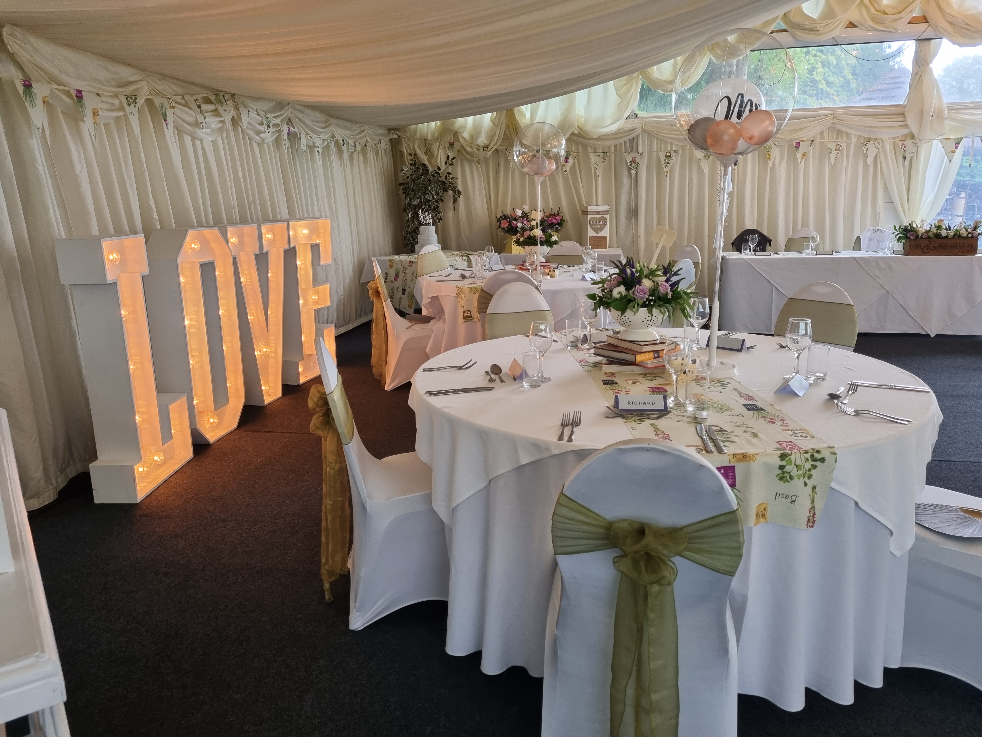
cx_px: 491
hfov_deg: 67.3
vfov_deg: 53.1
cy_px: 368
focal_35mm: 26
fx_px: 738
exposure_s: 1/100
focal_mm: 5.4
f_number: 1.8
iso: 200
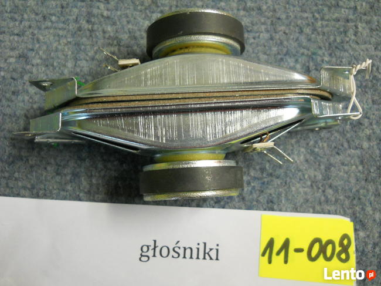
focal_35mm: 41
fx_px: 451
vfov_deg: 35.1
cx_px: 190
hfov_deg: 45.8
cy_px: 143
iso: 400
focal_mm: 6.72
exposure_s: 1/50
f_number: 3.1
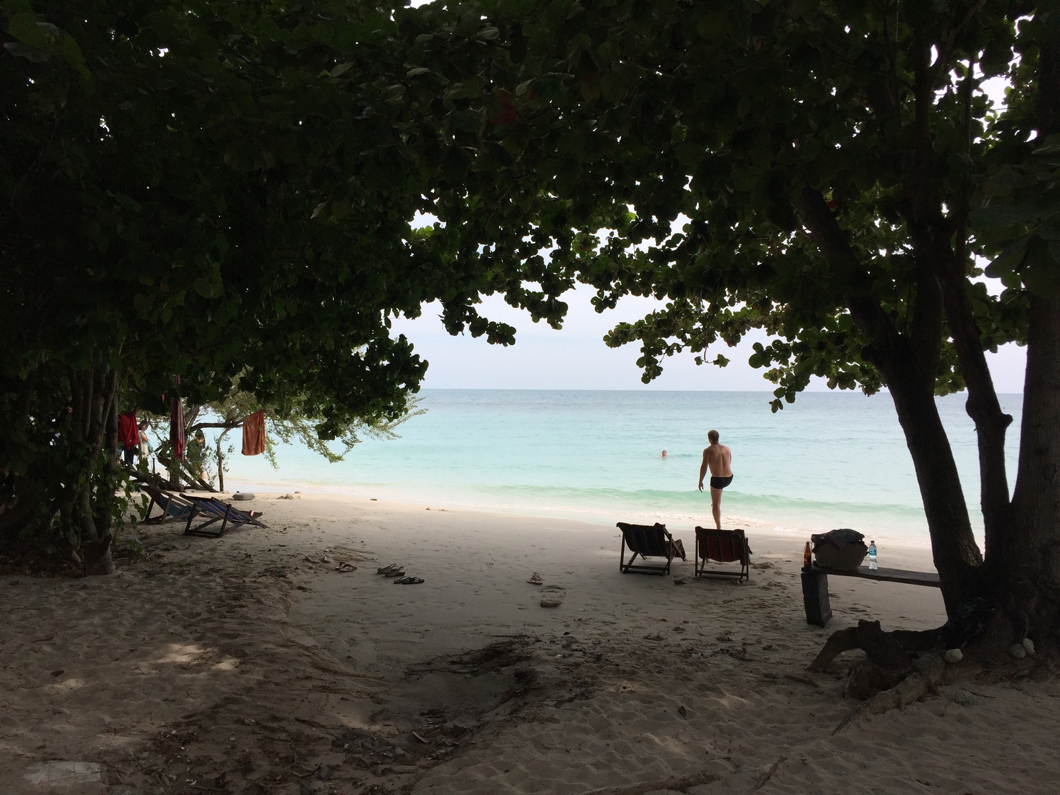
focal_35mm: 29
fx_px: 888
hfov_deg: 61.7
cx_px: 530
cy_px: 398
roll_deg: -1.1
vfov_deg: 48.2
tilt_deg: -0.1
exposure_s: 1/1364
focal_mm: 4.15
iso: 32
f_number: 2.2
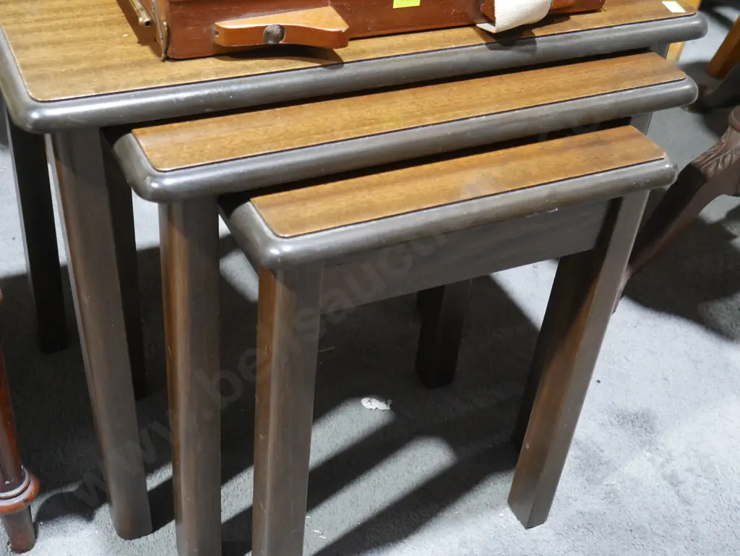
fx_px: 1027
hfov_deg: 39.6
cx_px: 370
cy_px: 278
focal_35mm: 48
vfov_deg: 30.3
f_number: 5.2
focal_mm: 24
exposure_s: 1/60
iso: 2500
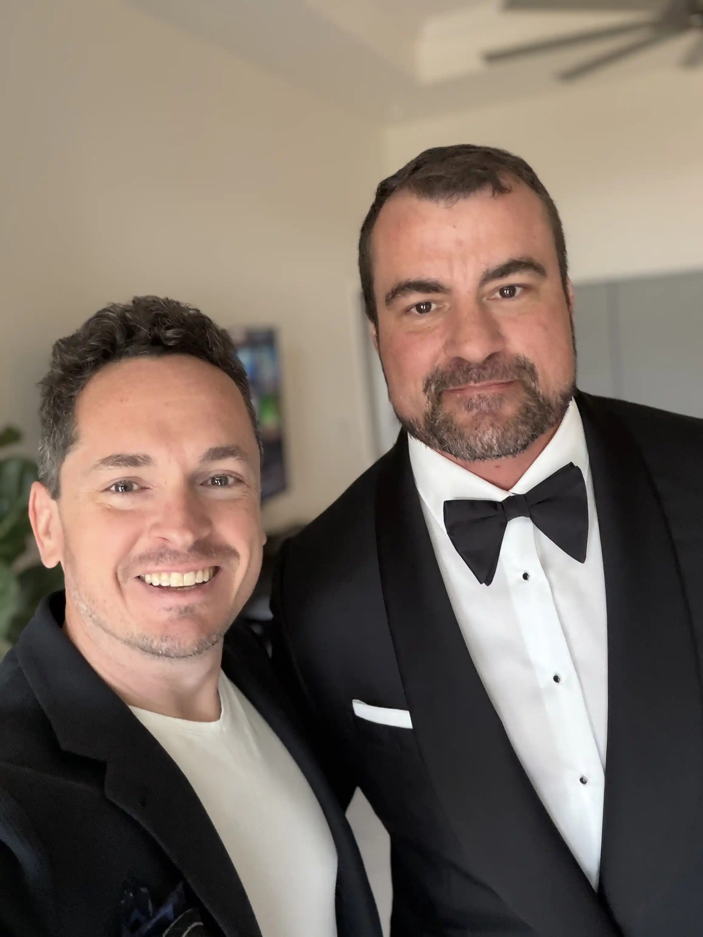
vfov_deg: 60.0
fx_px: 812
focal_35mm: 30
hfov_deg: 46.8
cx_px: 352
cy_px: 468
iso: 160
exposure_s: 1/60
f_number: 1.9
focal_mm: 2.71
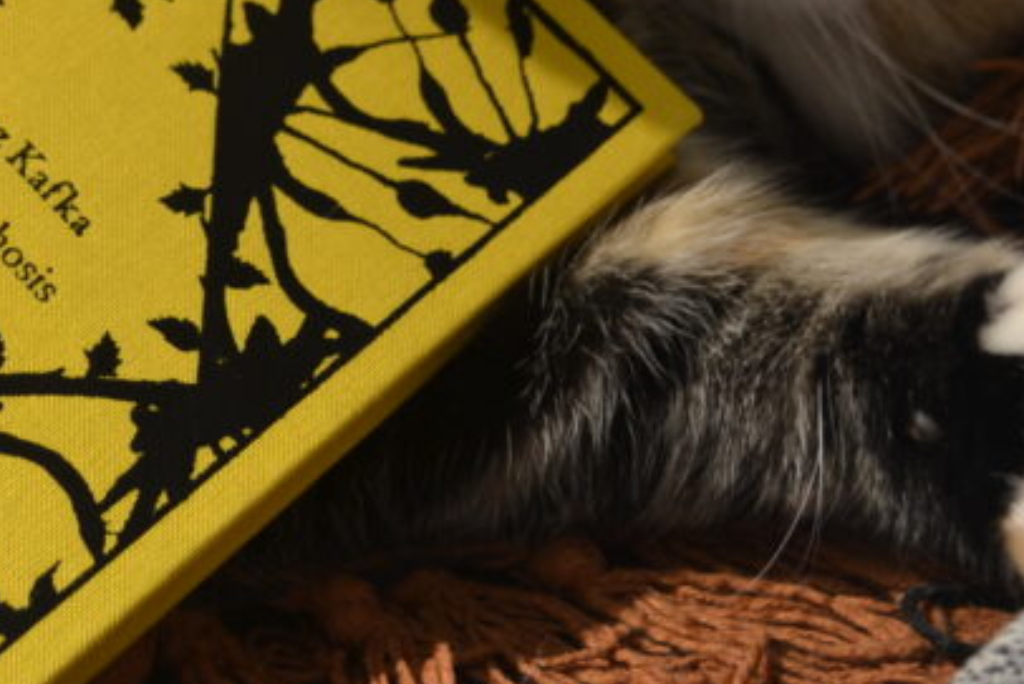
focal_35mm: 106
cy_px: -133
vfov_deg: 12.6
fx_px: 3016
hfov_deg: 19.0
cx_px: 141
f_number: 4.5
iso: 400
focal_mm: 28
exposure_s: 1/10
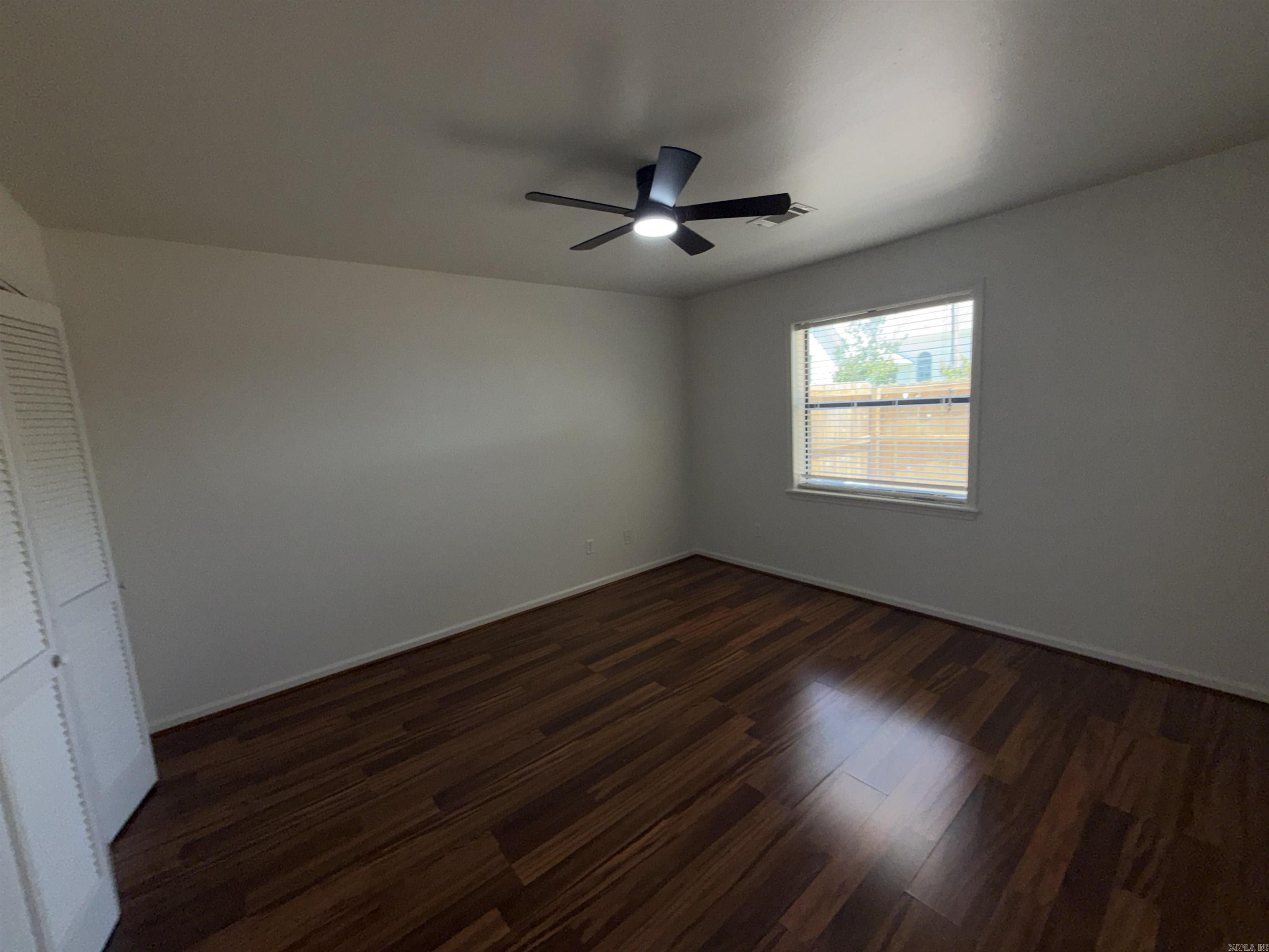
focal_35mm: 14
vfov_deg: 85.7
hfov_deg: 102.1
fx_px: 513
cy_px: 476
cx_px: 634
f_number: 2.2
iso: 32
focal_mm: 2.22
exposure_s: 1/120
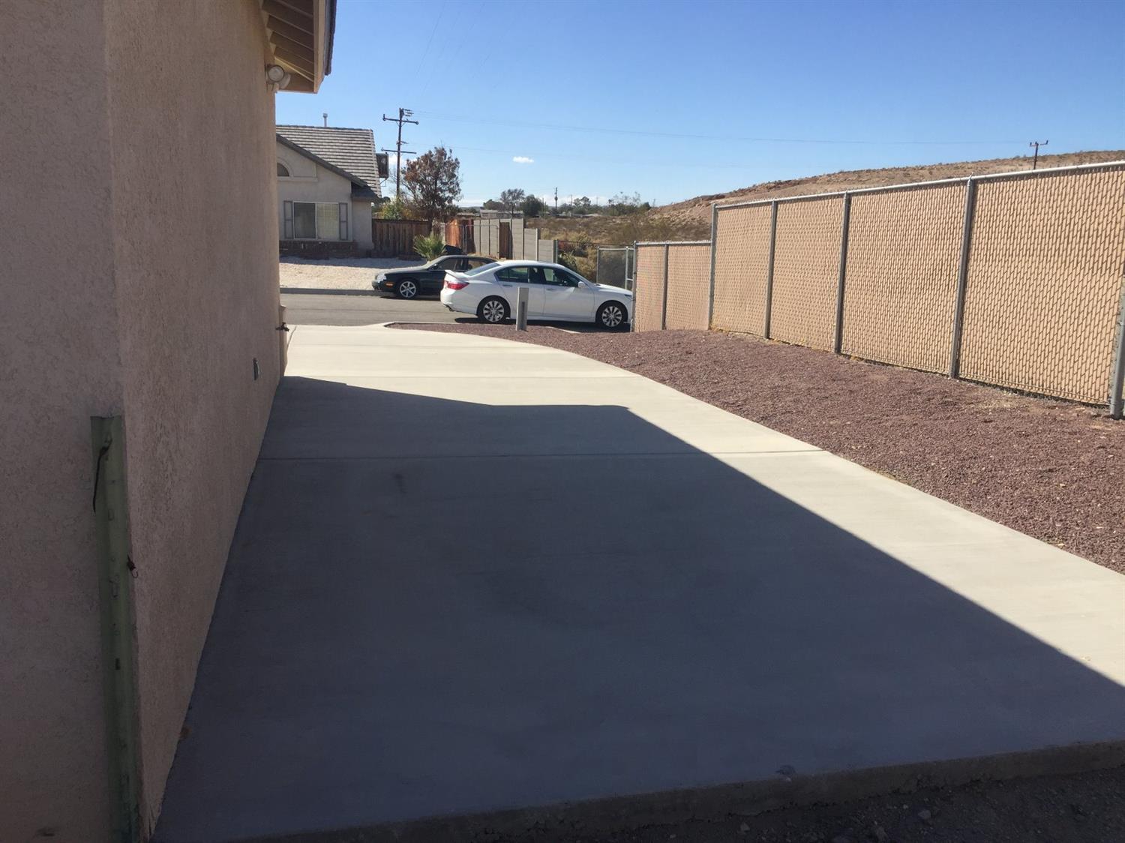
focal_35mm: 29
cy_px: 422
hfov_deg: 61.7
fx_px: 942
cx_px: 562
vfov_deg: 48.2
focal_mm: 4.15
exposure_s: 1/2083
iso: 32
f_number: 2.2
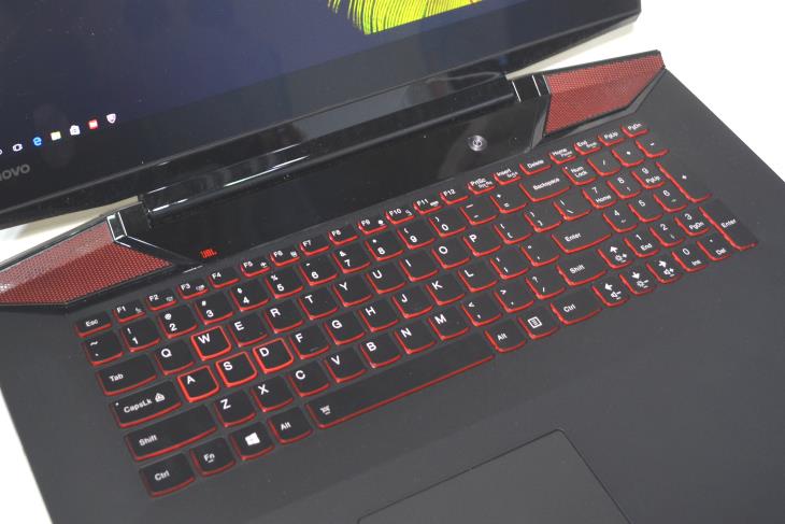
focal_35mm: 27
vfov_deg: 47.9
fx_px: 589
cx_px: 392
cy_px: 262
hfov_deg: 67.4
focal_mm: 18
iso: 500
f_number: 4
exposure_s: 1/60
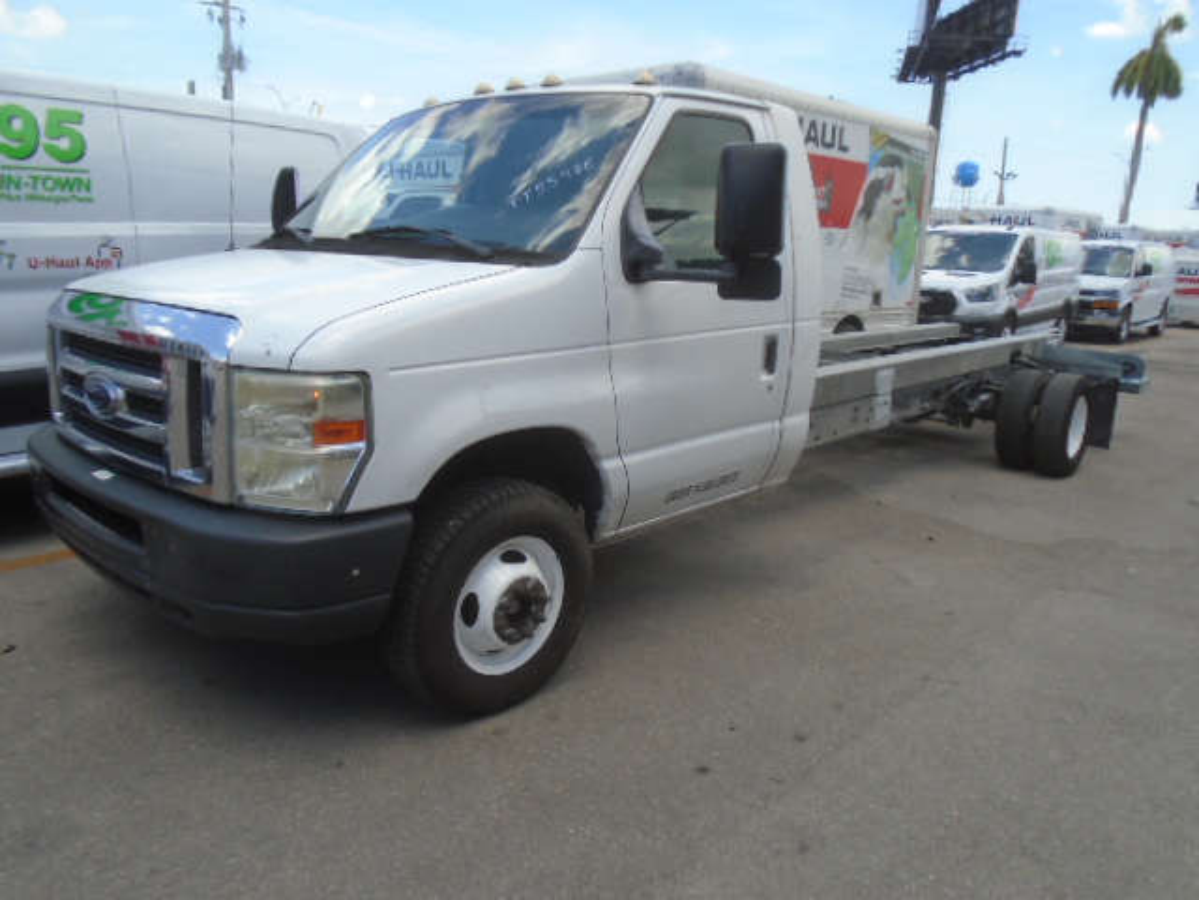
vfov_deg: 53.1
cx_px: 600
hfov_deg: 67.3
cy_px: 450
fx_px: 901
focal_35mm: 26
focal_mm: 4.6
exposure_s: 1/500
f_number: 3.2
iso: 100
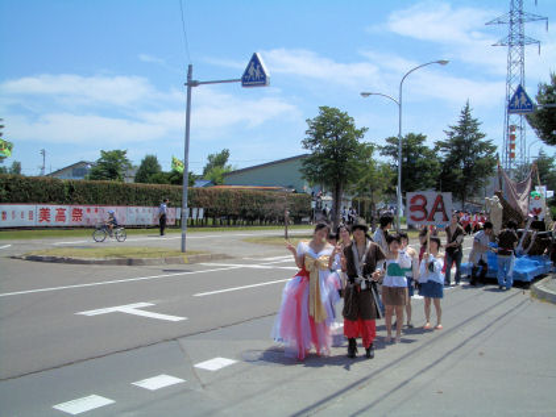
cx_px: 278
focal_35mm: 41
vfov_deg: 35.2
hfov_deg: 45.8
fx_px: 659
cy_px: 208
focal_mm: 6.8
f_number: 4.6
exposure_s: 1/800
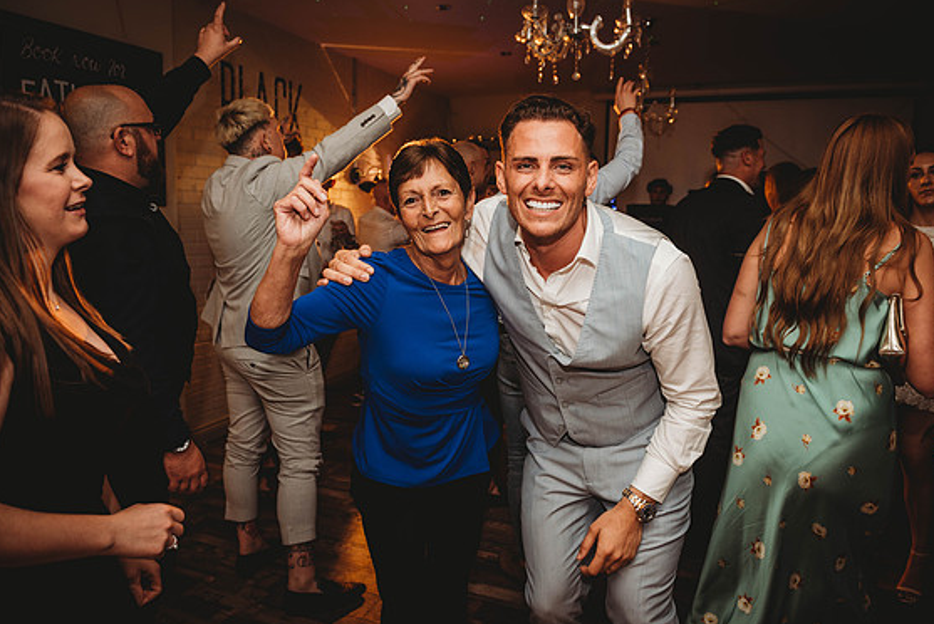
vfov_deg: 51.3
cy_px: 303
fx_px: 649
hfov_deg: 71.5
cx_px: 480
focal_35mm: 25
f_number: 4
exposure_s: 1/80
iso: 400
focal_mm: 24
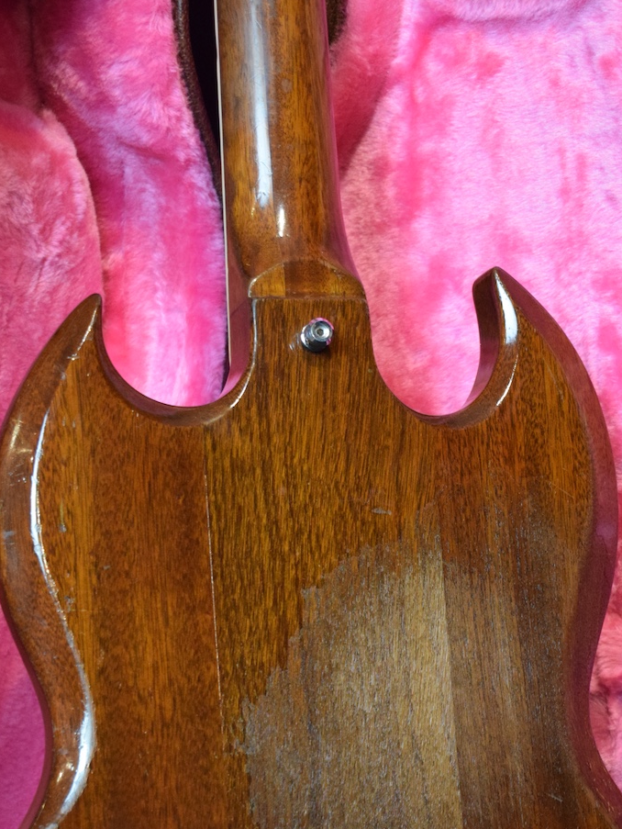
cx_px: 321
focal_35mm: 91
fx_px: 2179
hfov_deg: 16.2
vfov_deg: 21.2
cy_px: 679
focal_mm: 38
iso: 2200
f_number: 4.8
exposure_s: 1/30
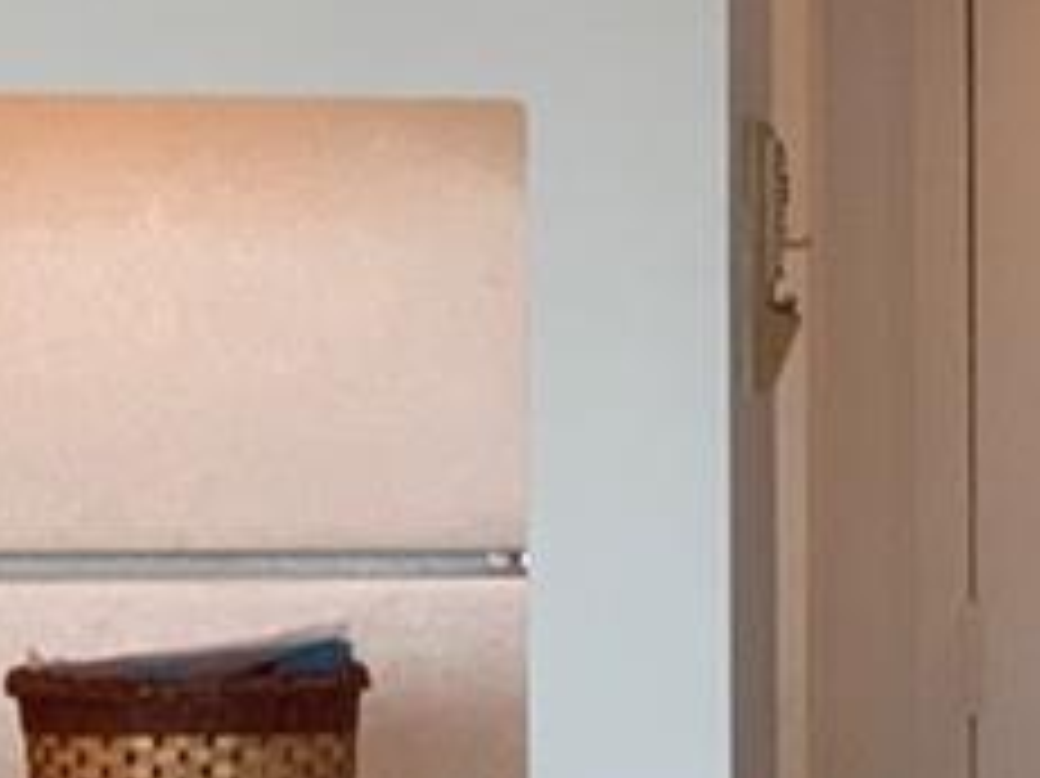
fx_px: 10120
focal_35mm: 337
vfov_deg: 4.4
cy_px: 706
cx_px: 540
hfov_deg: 5.9
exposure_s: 1/120
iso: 80
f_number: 2.4
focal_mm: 6
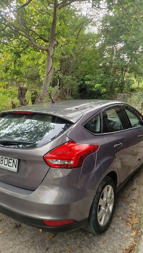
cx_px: 69
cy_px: 131
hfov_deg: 44.4
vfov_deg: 71.9
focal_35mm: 26
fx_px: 175
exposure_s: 1/182
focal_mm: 5.4
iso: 125
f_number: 1.8
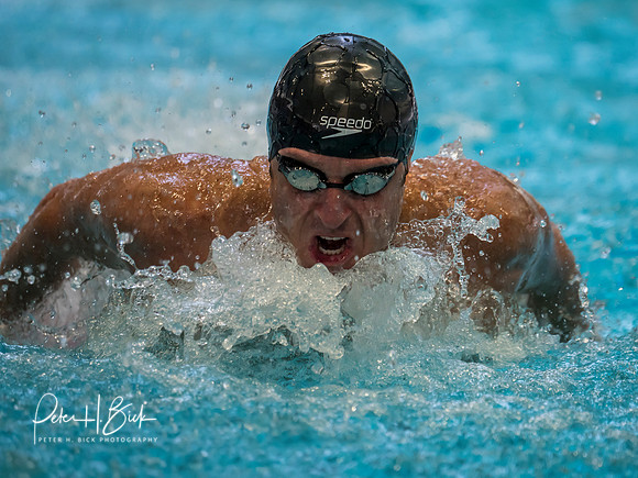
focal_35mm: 401
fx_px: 7391
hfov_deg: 4.9
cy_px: 239
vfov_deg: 3.7
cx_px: 319
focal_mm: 200
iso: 1600
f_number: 2.8
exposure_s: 1/1000
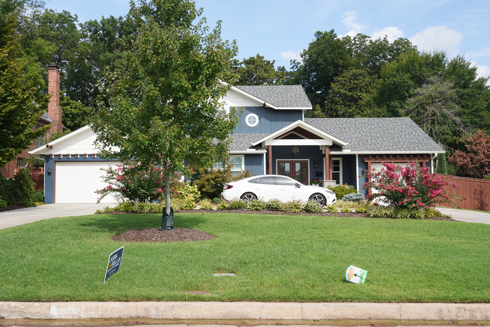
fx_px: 504
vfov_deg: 36.0
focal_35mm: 37
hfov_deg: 51.9
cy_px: 164
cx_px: 245
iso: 100
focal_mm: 37
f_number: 11
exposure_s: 1/100
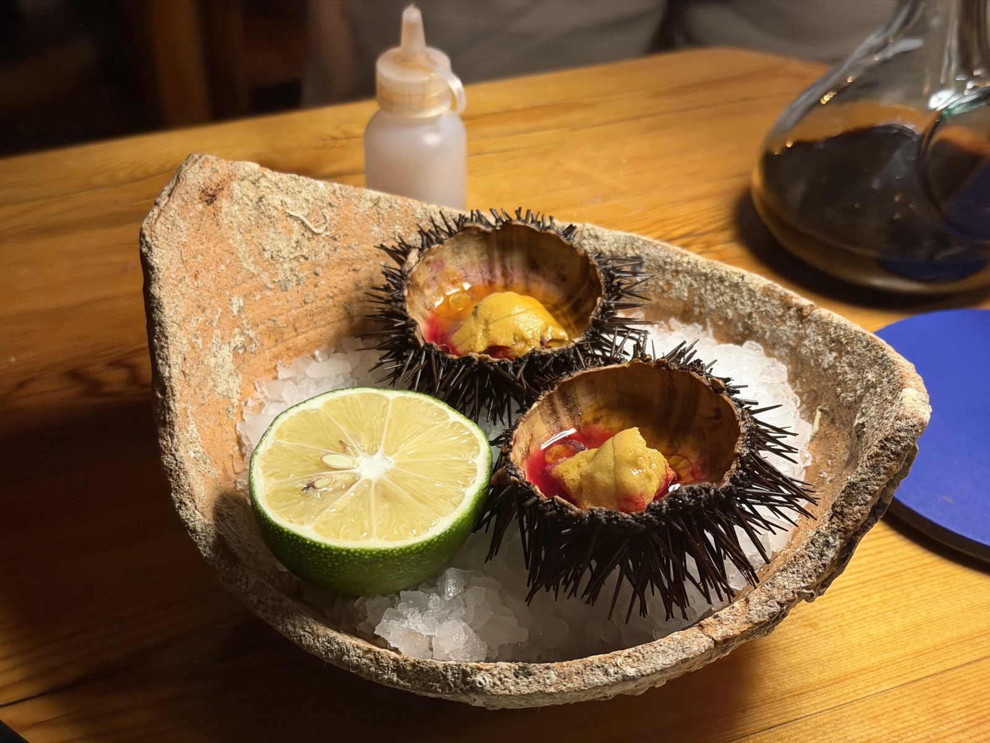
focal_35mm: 48
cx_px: 495
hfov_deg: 39.7
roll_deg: -2.4
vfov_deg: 30.3
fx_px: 1373
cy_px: 372
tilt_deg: -37.6
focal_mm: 6.76
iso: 400
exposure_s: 1/40
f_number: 1.78
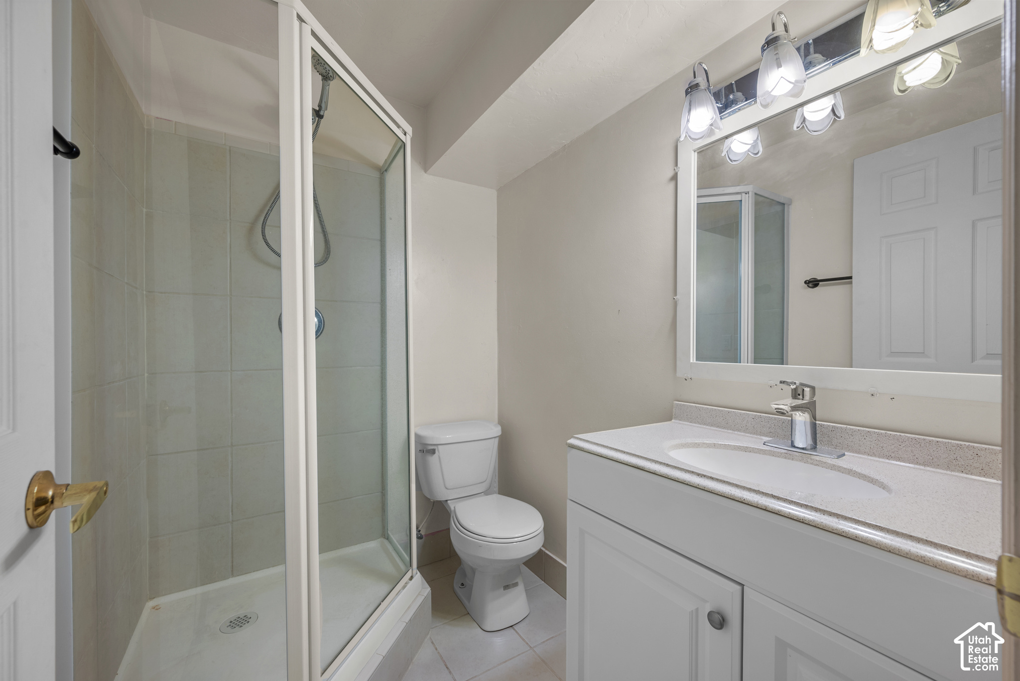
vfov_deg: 81.3
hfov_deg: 104.2
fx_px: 397
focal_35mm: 14
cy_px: 340
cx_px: 510
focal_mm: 14
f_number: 8
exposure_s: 1
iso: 500
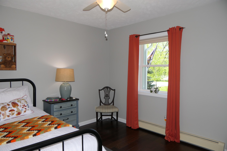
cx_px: 114
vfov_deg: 53.1
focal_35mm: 24
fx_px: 151
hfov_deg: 73.7
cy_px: 76
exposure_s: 1/125
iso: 125
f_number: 2.8
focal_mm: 8.8
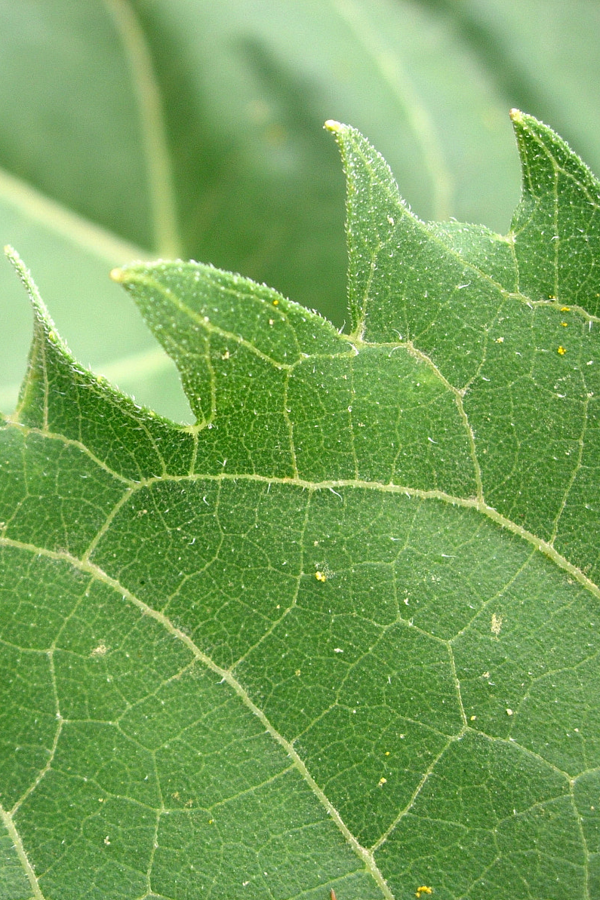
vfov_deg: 37.5
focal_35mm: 53
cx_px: 118
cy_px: 451
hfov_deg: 25.1
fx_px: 1325
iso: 64
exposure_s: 1/256
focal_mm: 7.8
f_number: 2.8
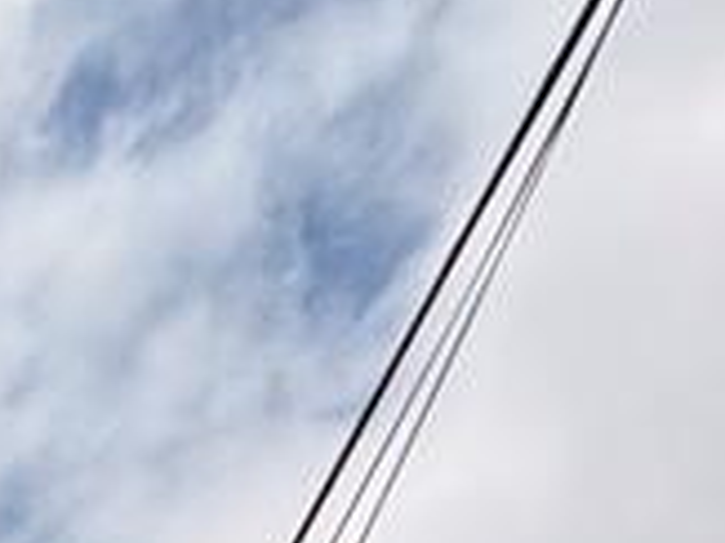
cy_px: 1674
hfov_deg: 14.0
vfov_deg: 10.7
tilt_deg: +11.2
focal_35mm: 88
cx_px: -1090
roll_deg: +3.3
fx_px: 1842
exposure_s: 1/1613
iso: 20
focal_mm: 2.22
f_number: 2.2
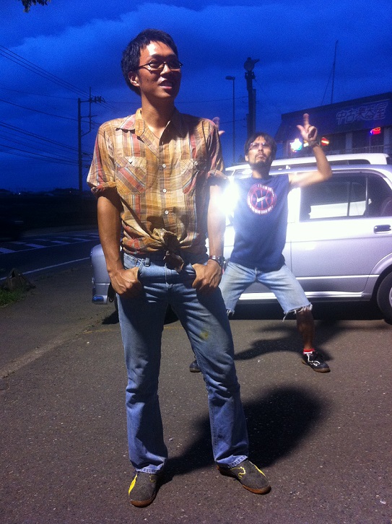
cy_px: 262
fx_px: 529
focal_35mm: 35
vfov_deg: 52.7
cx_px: 196
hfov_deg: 40.6
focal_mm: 3.85
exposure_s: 1/17
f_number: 2.8
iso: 200
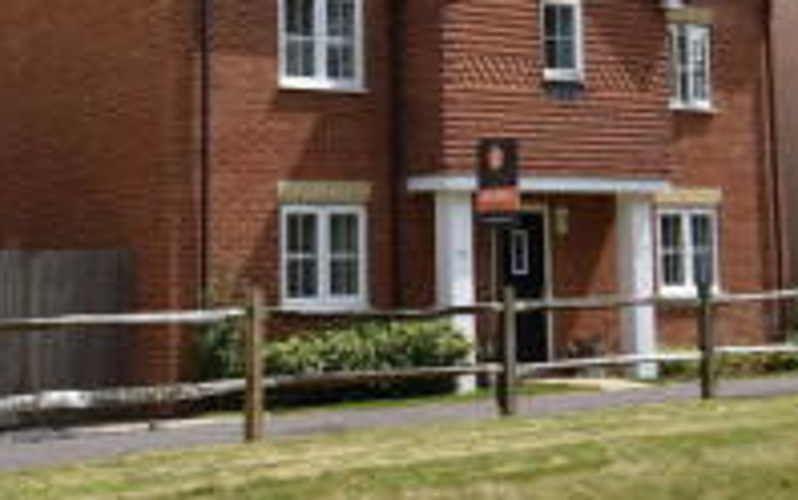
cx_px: 463
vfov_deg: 16.6
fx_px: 1680
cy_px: 18
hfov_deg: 26.7
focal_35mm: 77
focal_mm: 21
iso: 100
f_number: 10
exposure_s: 1/200
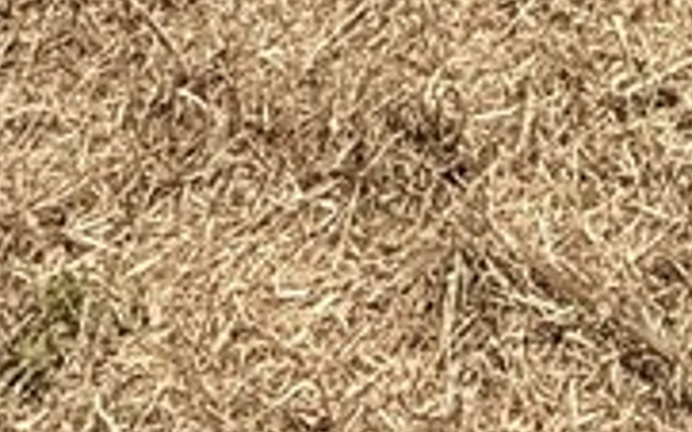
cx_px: 1147
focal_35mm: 118
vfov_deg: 8.1
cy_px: -1132
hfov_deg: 15.7
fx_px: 2225
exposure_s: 1/3125
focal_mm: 2.22
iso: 50
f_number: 2.2
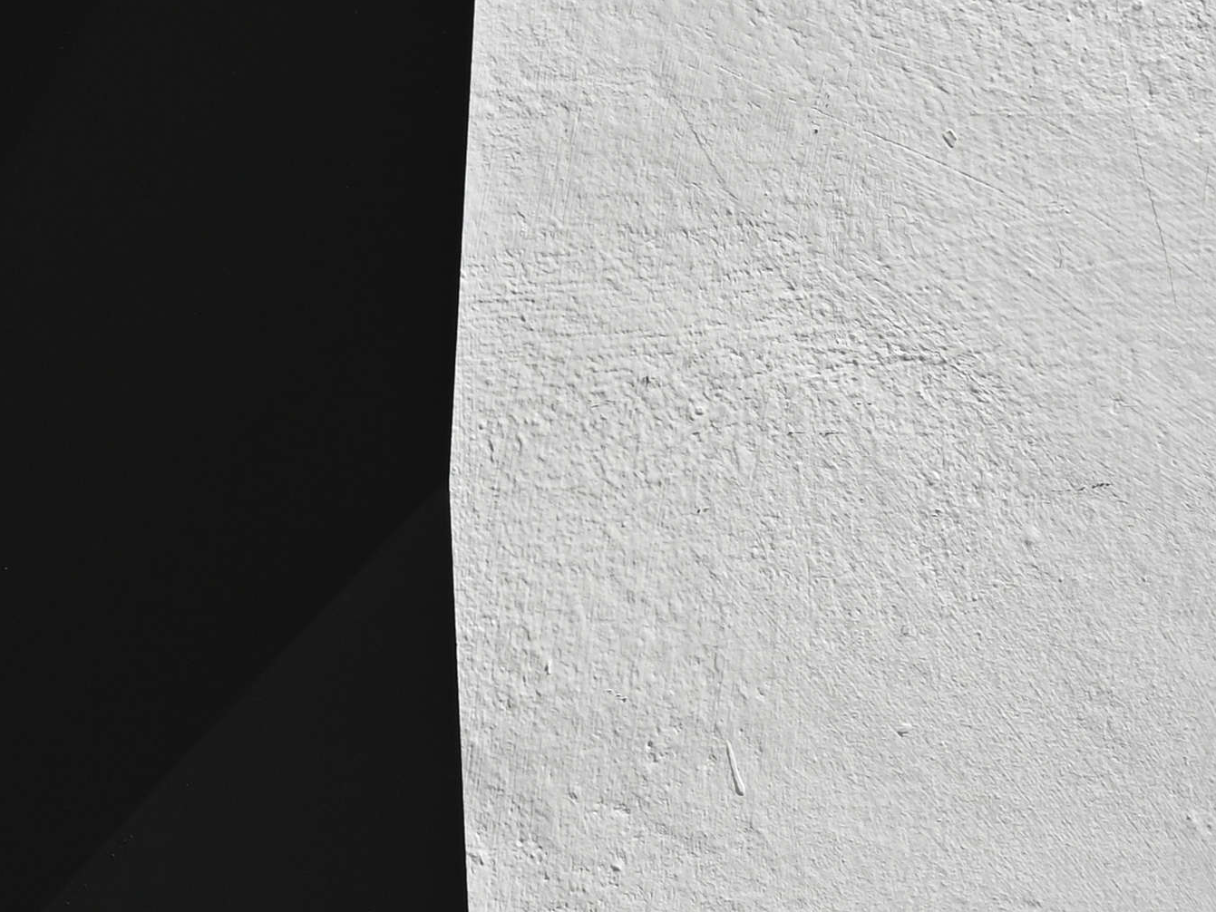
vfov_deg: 5.0
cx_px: -1554
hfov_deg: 6.4
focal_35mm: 296
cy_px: -37
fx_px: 10399
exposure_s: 1/80
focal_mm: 50
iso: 100
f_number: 4.5
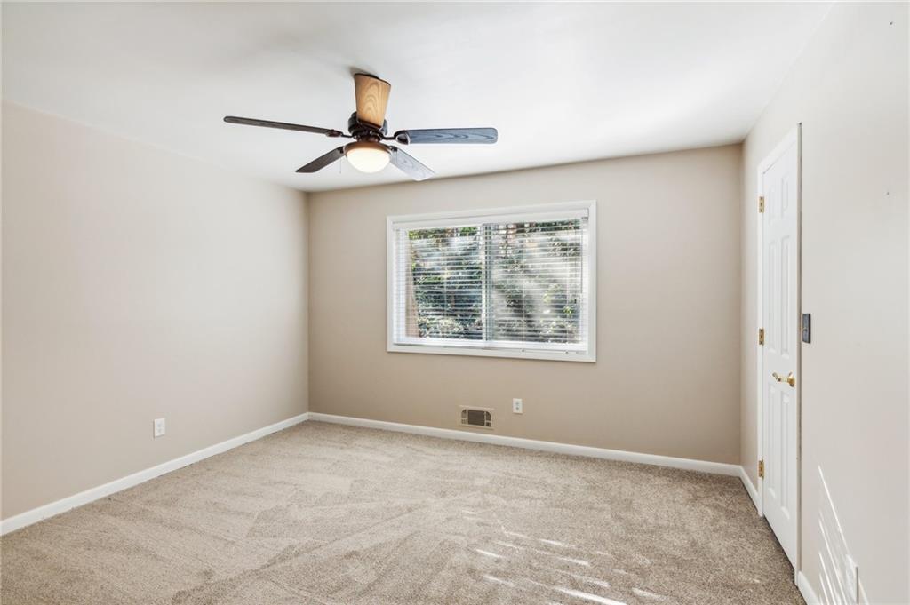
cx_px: 455
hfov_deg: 95.0
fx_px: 417
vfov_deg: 72.0
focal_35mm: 16
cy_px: 302
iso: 400
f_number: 8
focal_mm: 11
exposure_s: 1/13
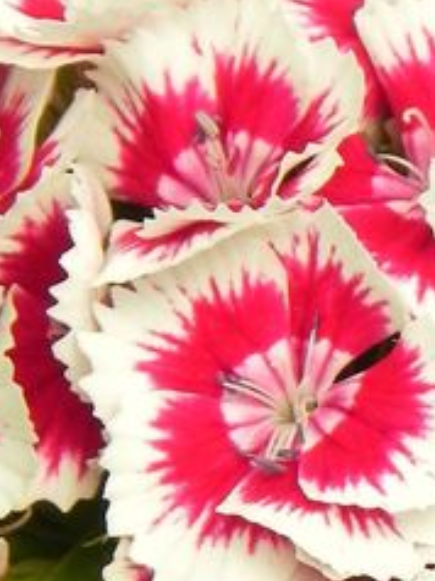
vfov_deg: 2.8
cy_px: 408
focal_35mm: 713
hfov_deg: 2.1
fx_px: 11968
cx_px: 362
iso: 160
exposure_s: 1/1000
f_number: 5
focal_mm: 37.7
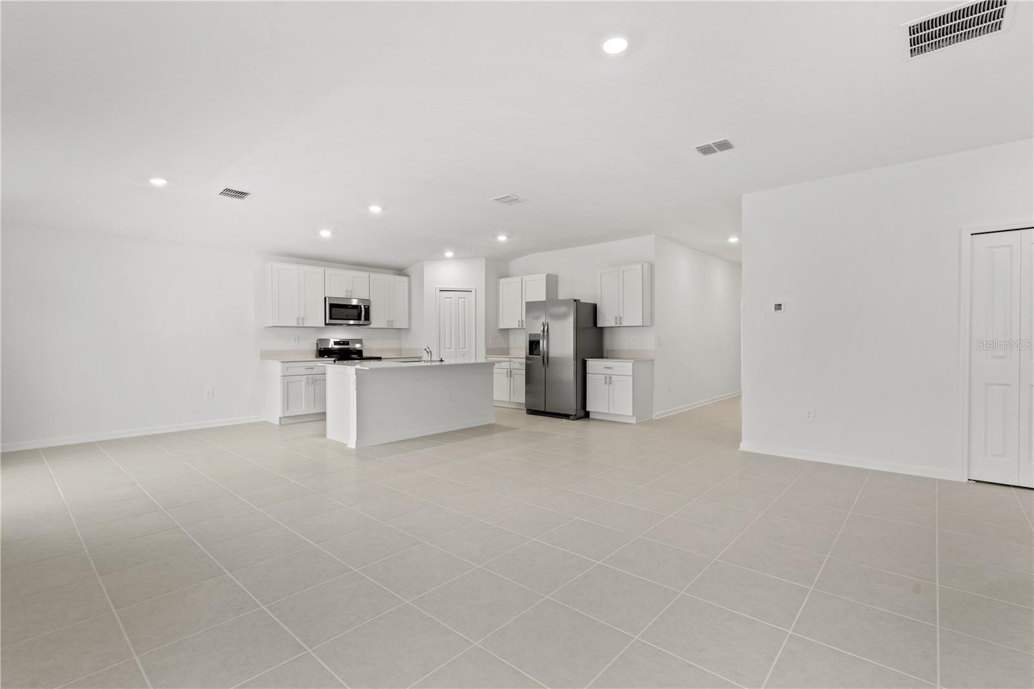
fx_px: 459
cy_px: 344
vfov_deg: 73.7
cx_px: 517
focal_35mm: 16
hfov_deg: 96.7
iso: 100
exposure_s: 2
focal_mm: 16
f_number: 9
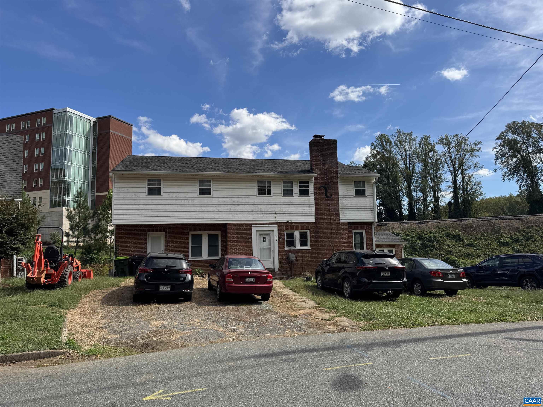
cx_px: 272
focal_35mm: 24
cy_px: 204
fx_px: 376
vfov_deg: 56.8
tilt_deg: +6.8
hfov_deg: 71.6
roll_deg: +0.7
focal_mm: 6.76
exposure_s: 1/4049
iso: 80
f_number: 1.78
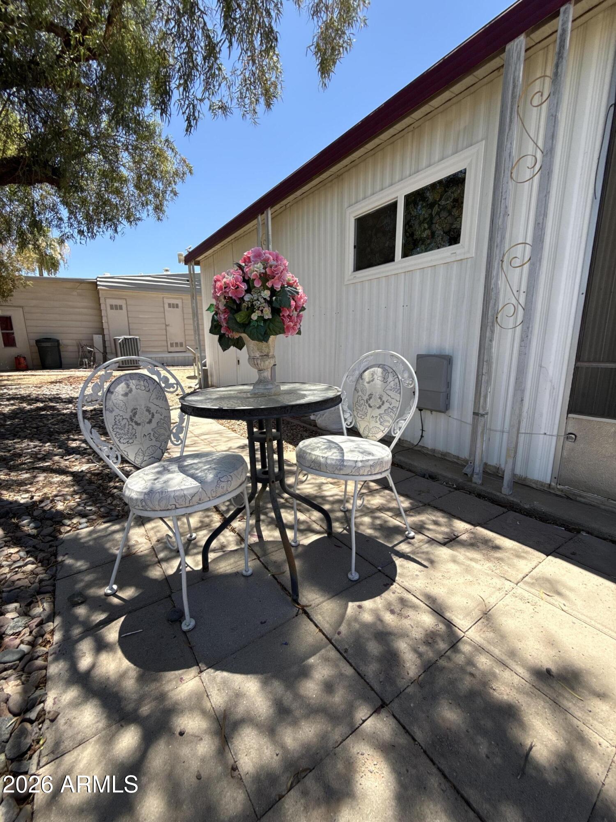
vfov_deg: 102.1
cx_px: 308
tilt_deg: -9.7
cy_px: 411
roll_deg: -1.8
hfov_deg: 85.7
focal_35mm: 14
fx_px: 332
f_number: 2.2
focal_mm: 2.22
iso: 50
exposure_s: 1/864
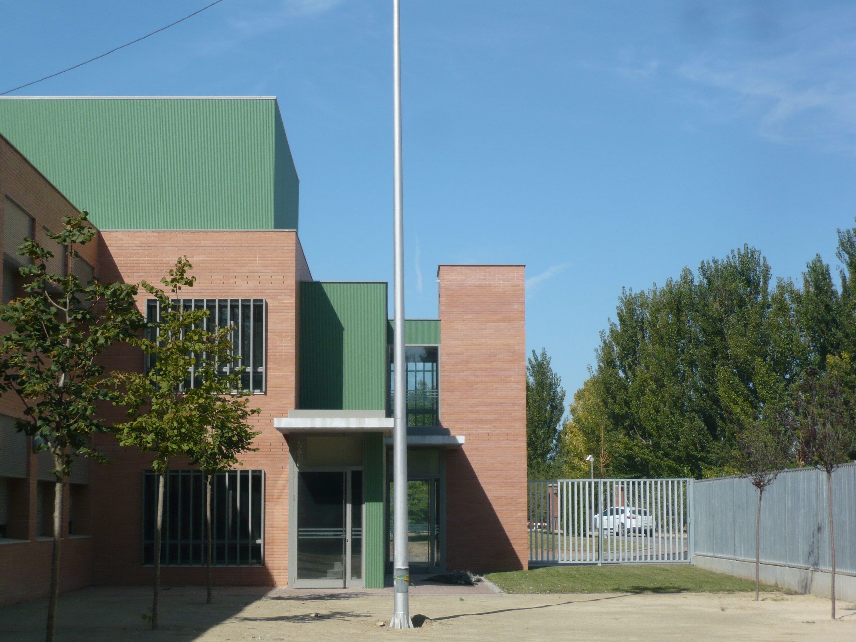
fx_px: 1805
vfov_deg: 20.2
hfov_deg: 26.7
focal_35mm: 73
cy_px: 321
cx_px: 428
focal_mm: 12
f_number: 4.7
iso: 100
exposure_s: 1/800
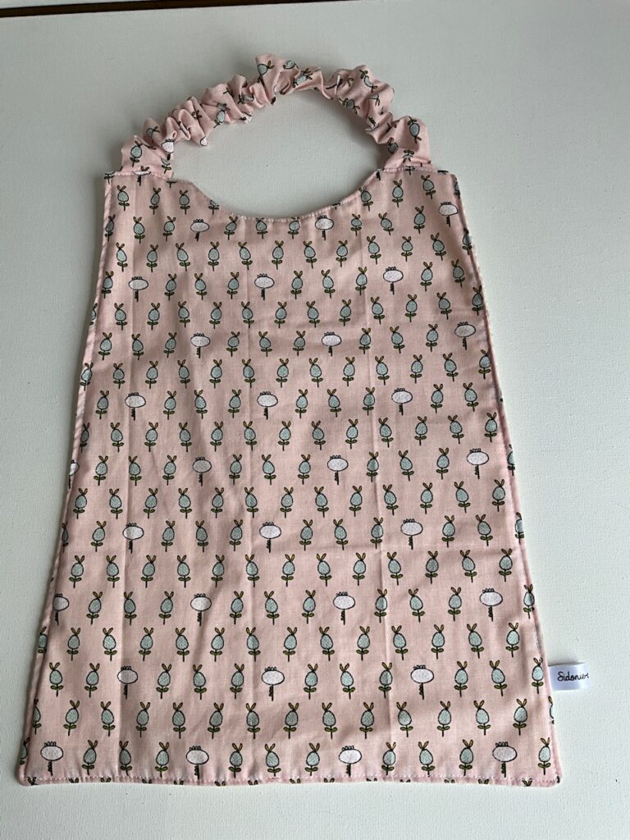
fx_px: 704
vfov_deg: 61.7
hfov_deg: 48.2
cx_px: 315
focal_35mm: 29
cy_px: 420
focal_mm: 3
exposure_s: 1/370
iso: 25
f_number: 1.8
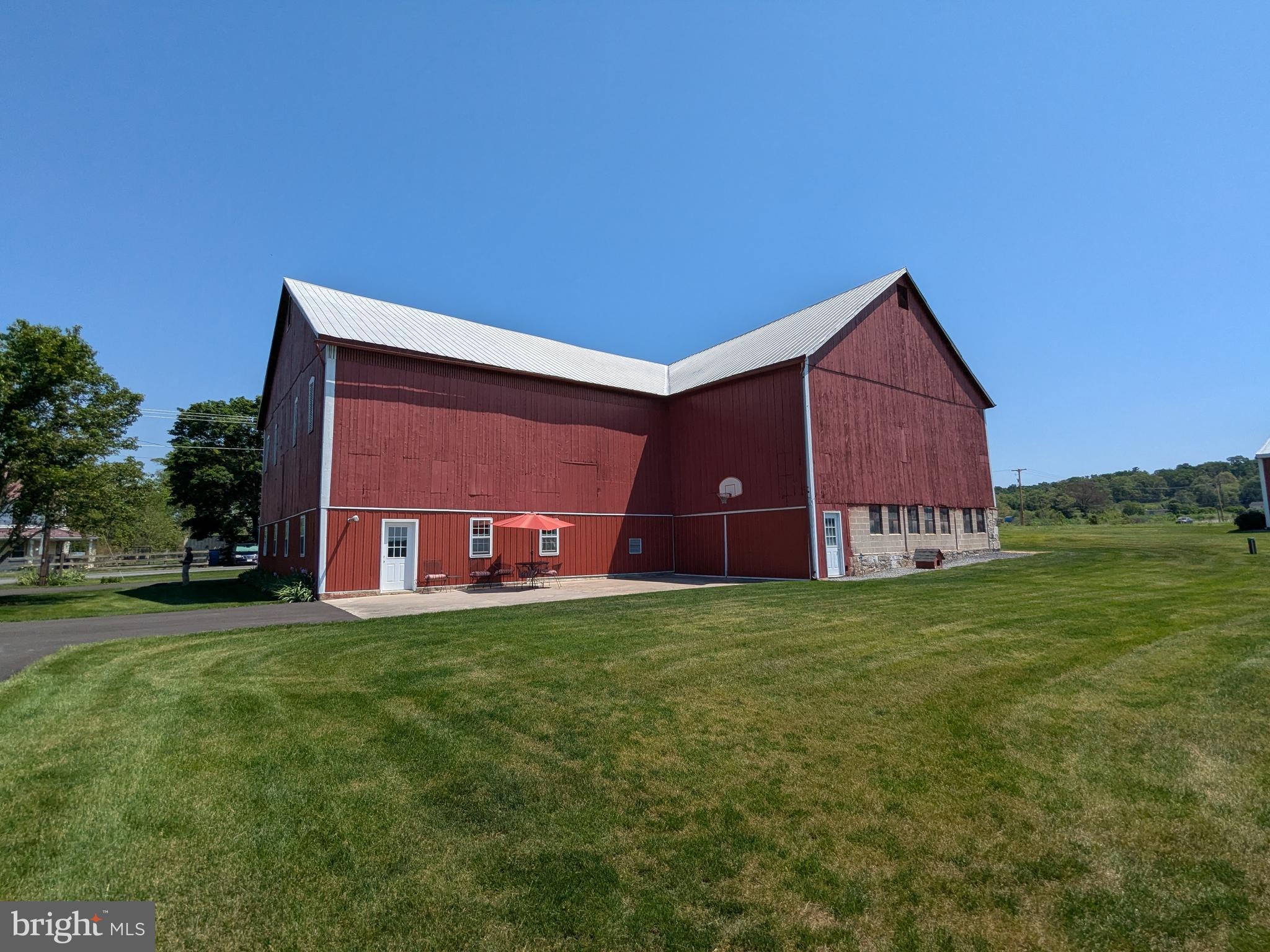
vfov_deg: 78.1
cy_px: 476
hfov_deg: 94.5
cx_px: 635
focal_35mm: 16
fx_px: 587
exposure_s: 1/3571
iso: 52
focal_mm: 2.35
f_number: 2.2
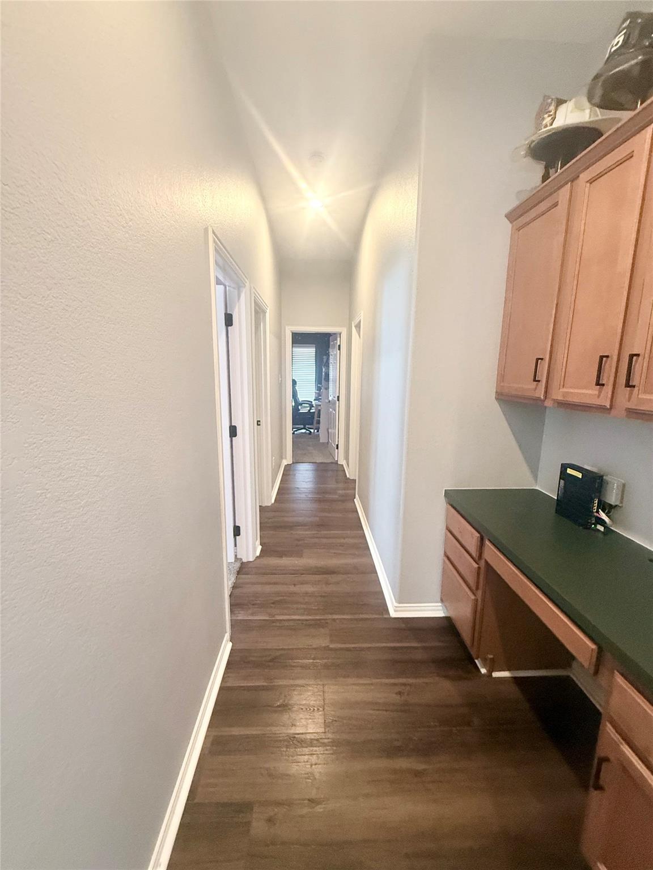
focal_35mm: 14
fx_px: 352
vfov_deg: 102.1
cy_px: 435
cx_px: 326
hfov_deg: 85.7
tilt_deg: -8.3
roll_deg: +0.2
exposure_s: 1/60
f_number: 2.2
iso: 320
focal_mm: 2.22
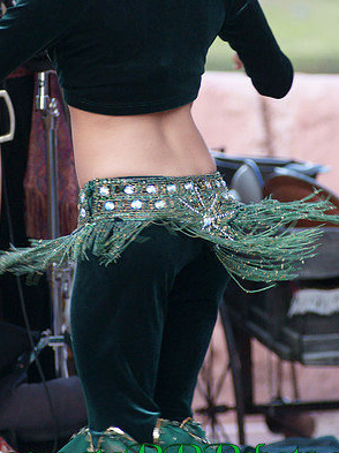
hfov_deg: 4.4
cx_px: 182
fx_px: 4460
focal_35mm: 341
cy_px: 152
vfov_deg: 5.8
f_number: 4.5
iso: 1600
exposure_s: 1/250
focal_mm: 160
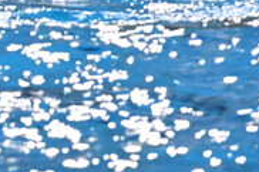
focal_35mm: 677
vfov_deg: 2.0
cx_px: -266
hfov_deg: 3.0
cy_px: -294
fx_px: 4866
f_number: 4.5
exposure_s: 1/400
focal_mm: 120
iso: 6400
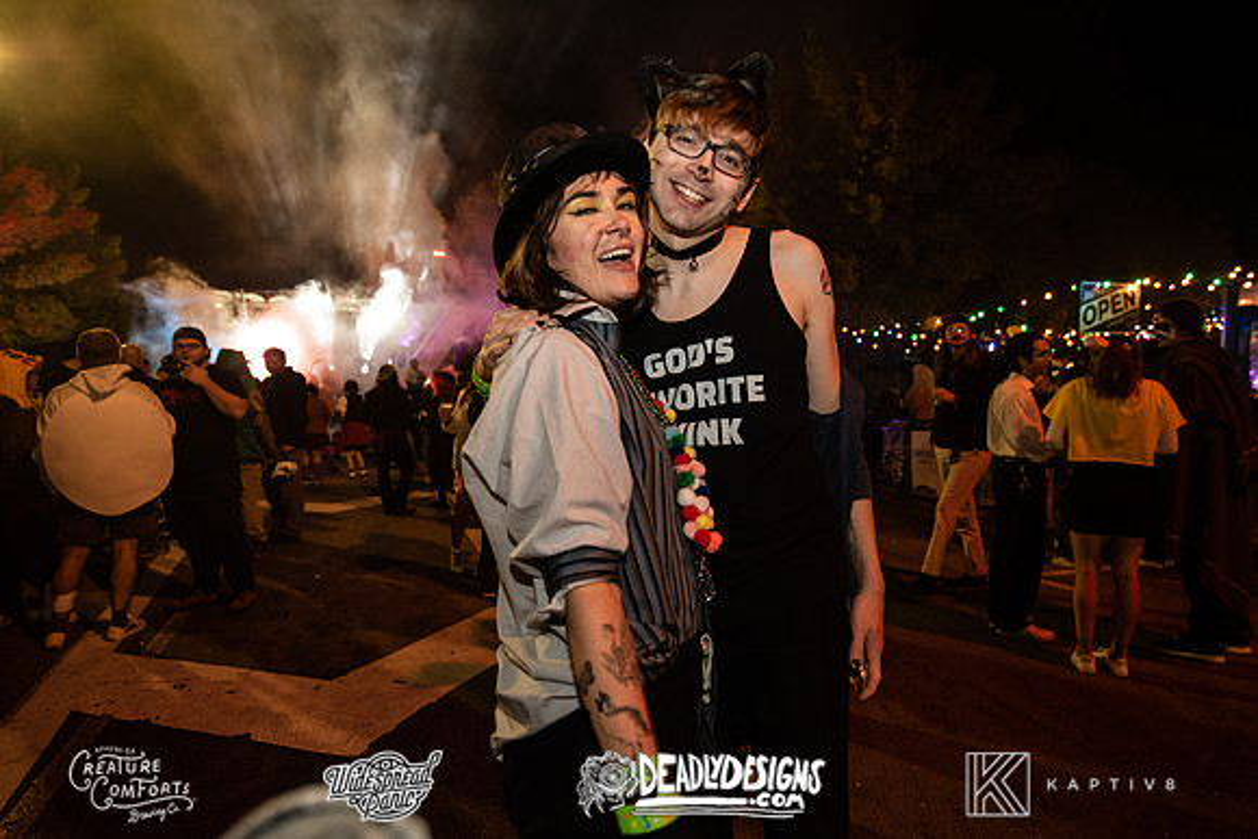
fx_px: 699
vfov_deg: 62.0
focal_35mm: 20
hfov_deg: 84.0
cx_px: 629
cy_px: 420
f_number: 3.5
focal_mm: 20
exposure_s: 1/60
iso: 2000
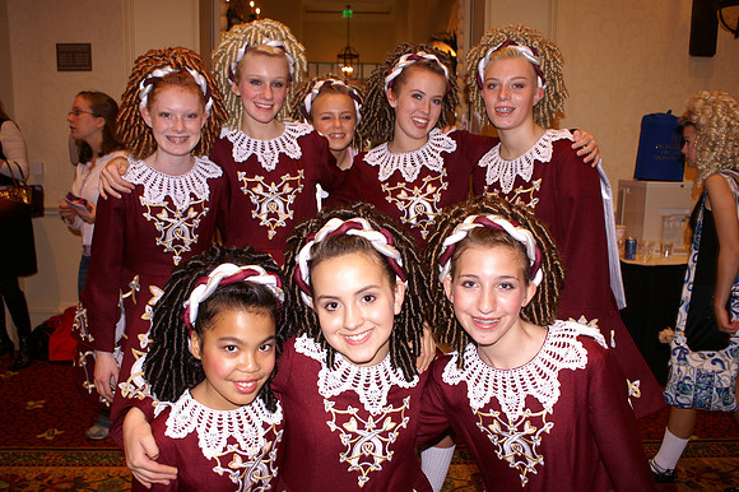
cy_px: 246
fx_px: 615
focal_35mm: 30
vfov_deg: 43.6
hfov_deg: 62.0
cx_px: 370
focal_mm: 20
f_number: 4
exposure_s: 1/60
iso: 400
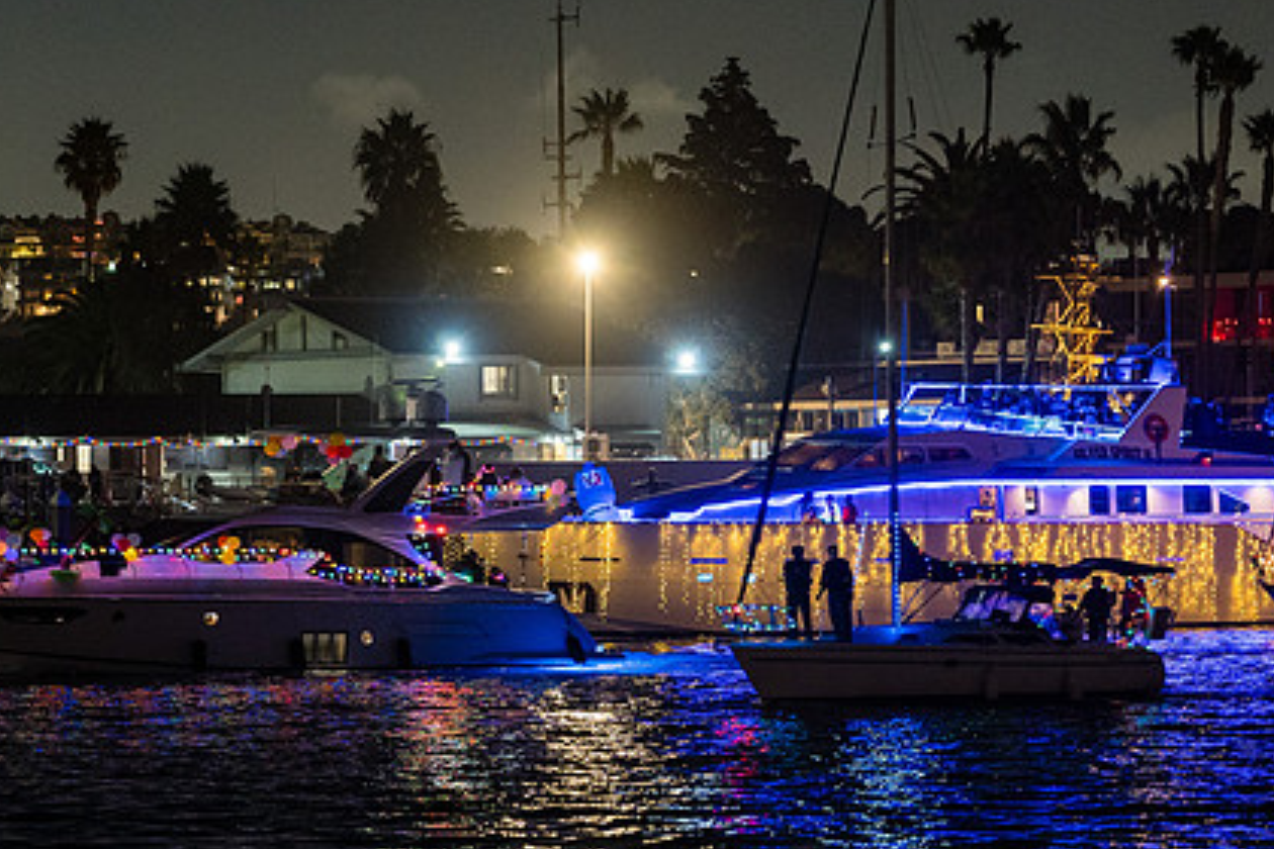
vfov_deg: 7.6
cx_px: 494
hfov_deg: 11.4
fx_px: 6405
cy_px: 444
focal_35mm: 181
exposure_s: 1/50
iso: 3200
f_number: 2.8
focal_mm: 131
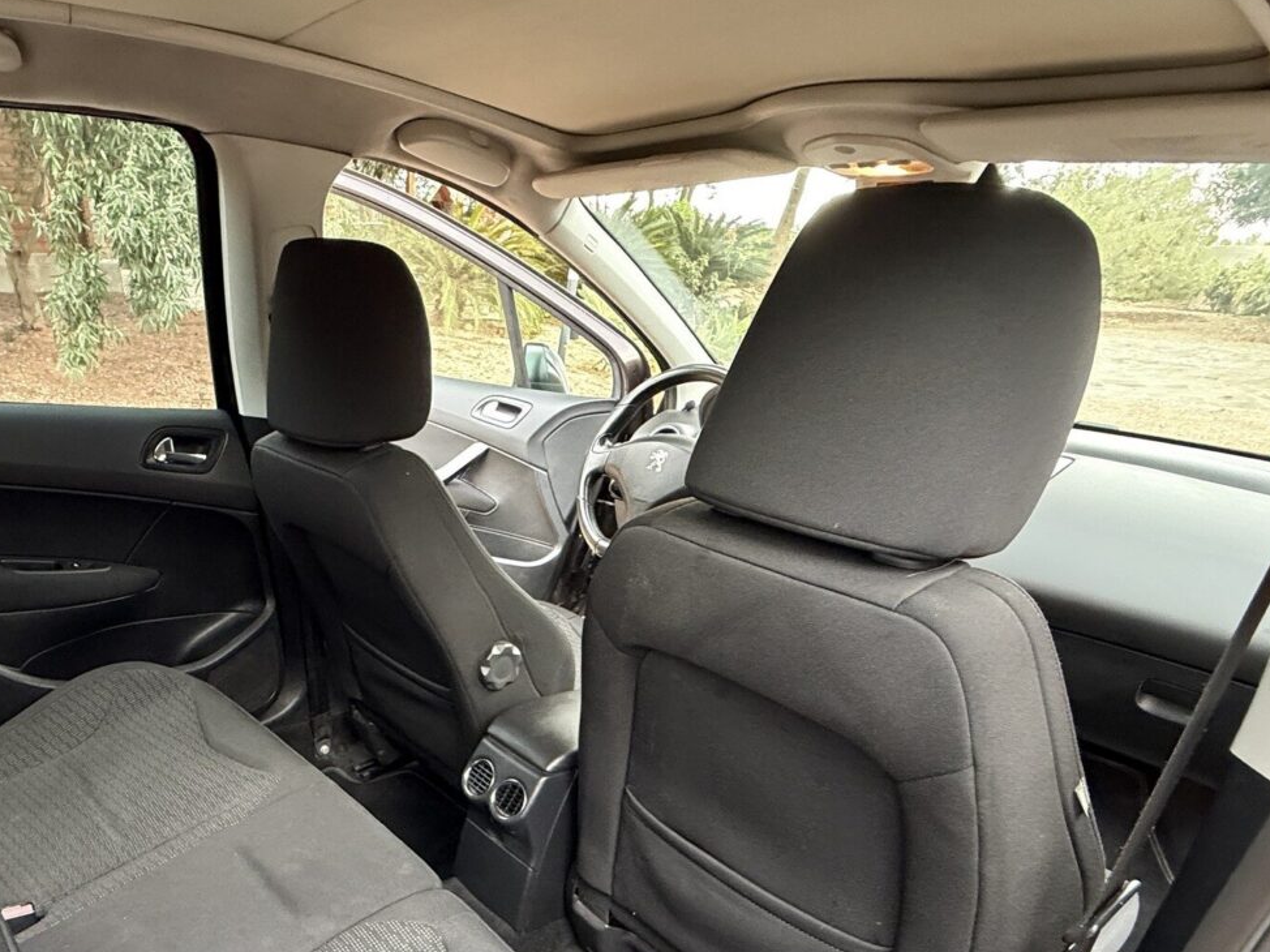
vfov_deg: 54.7
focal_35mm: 23
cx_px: 385
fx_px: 844
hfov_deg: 70.9
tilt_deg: -31.9
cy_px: 764
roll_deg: +0.2
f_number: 2.2
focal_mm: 2.22
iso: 640
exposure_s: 1/60
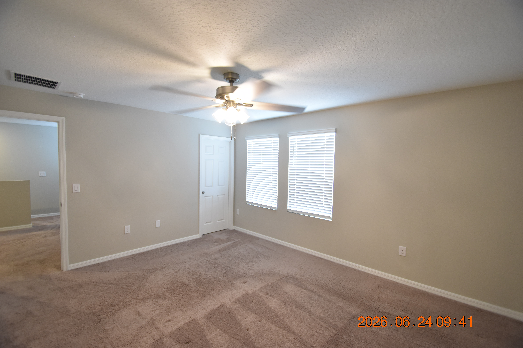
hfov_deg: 100.4
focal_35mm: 15
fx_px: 218
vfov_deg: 77.3
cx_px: 262
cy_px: 174
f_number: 3.5
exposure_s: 1/45
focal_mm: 10
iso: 800
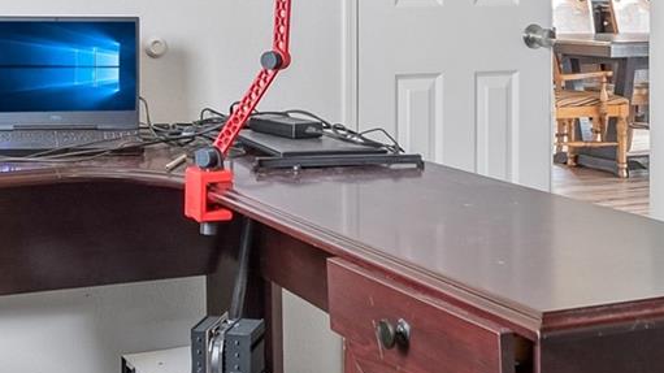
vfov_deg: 18.3
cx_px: 218
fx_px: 1109
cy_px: -53
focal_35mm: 63
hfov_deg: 33.0
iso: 400
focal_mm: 10
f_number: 8
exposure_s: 1/2.5
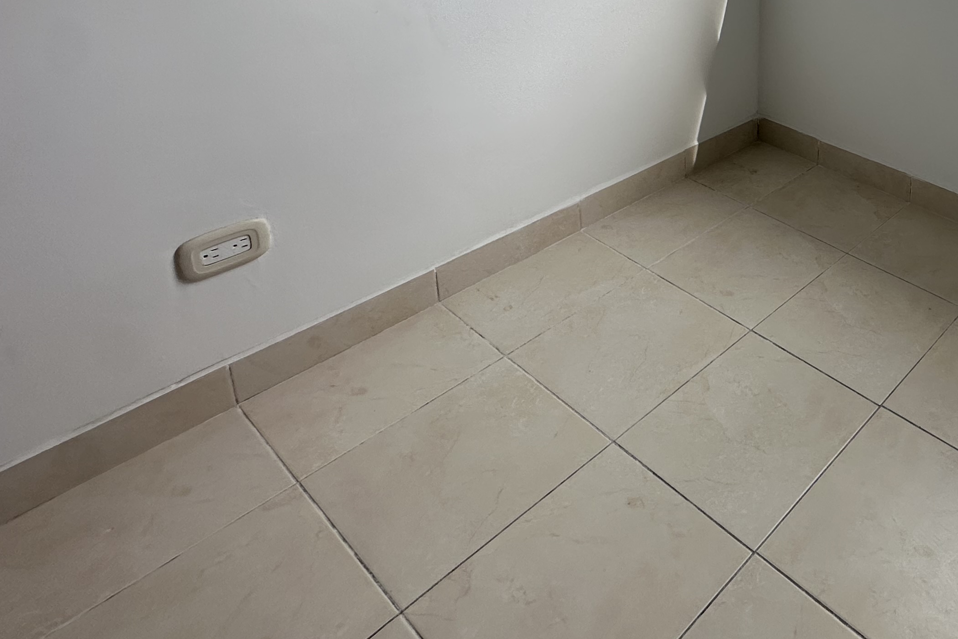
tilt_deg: -14.5
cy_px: -26
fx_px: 745
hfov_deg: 54.2
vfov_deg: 39.7
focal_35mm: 28
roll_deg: -4.4
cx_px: 913
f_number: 2.2
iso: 40
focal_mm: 2.22
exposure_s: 1/325
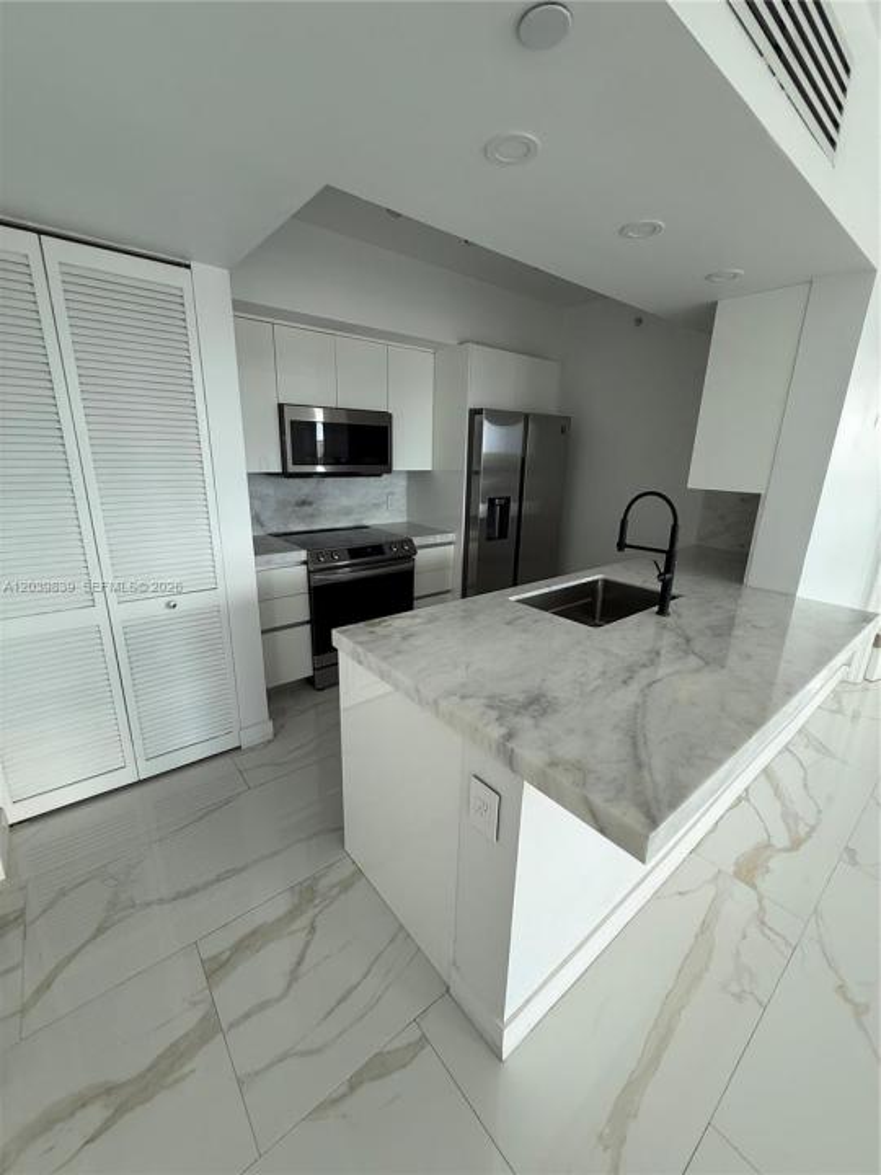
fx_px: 475
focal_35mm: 14
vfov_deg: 102.1
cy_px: 588
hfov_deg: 85.7
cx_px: 440
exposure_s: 1/99
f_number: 2.2
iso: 125
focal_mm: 2.22
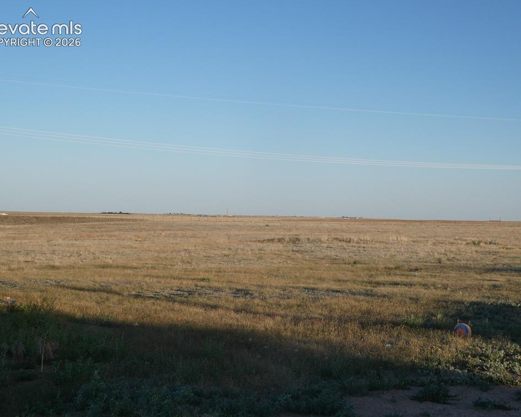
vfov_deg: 25.4
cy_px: 208
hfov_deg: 31.5
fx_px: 925
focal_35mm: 60
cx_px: 256
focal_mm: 10.3
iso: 80
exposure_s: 1/400
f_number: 4.2
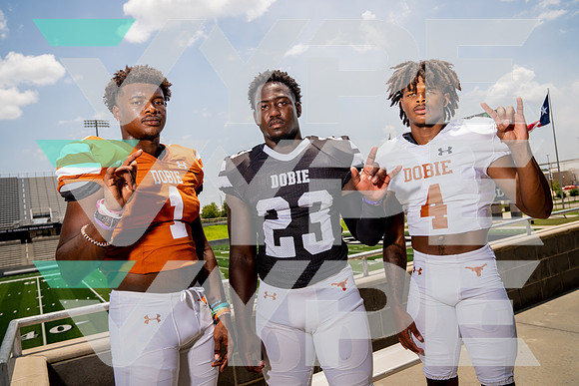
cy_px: 193
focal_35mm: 27
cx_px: 290
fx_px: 434
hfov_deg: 67.4
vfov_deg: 48.0
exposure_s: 1/250
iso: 100
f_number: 7.1
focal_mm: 27
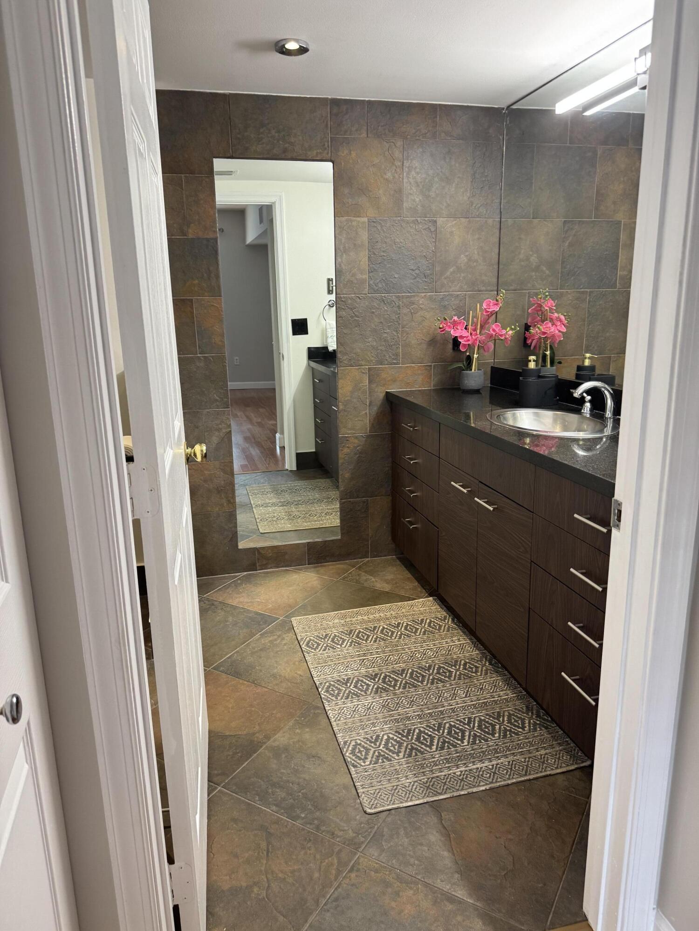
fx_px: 646
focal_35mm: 24
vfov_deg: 71.6
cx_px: 350
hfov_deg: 56.8
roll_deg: +1.9
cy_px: 466
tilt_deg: -10.9
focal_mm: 6.76
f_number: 1.78
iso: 200
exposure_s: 1/60
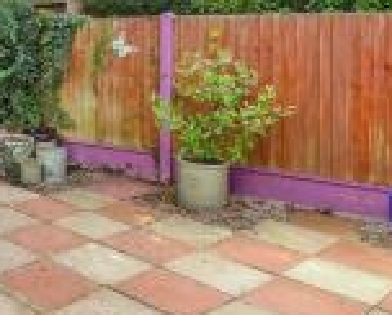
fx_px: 511
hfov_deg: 34.9
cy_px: 32
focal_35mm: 44
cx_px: -57
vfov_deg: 32.5
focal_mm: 10
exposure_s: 1/30
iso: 160
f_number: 8
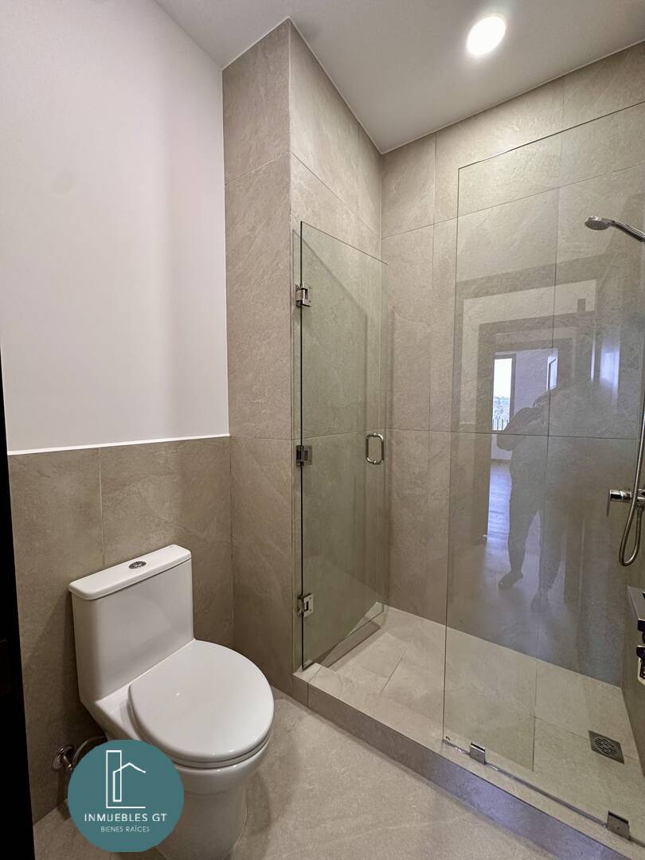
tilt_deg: -3.6
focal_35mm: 14
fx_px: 348
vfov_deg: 102.1
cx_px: 322
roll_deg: -0.3
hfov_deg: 85.7
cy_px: 430
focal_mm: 2.22
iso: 250
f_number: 2.2
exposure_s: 1/60
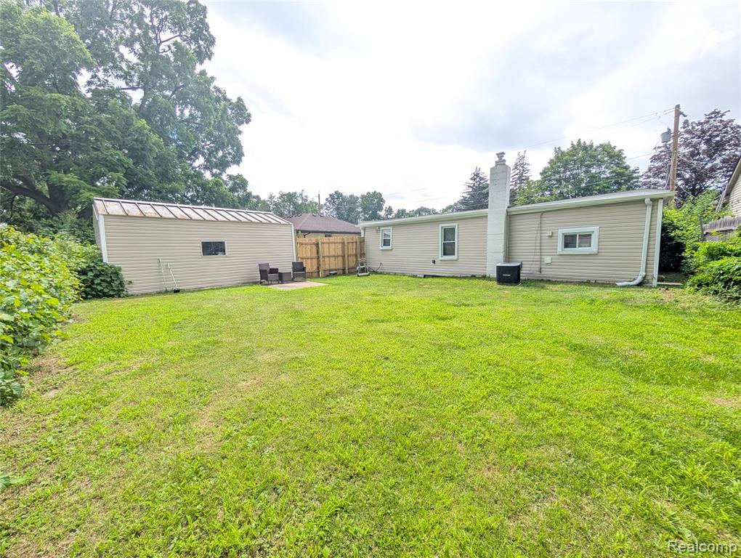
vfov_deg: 94.6
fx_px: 257
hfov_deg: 110.5
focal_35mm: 12
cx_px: 370
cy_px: 279
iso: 54
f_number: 1.7
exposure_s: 1/1395
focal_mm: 2.02
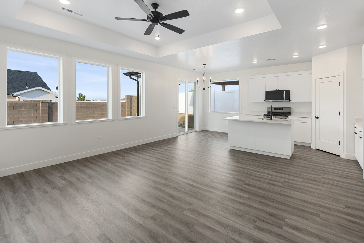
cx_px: 183
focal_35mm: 17
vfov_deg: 70.2
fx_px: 172
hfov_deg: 93.3
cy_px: 108
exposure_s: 1/8
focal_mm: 14
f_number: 8
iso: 64
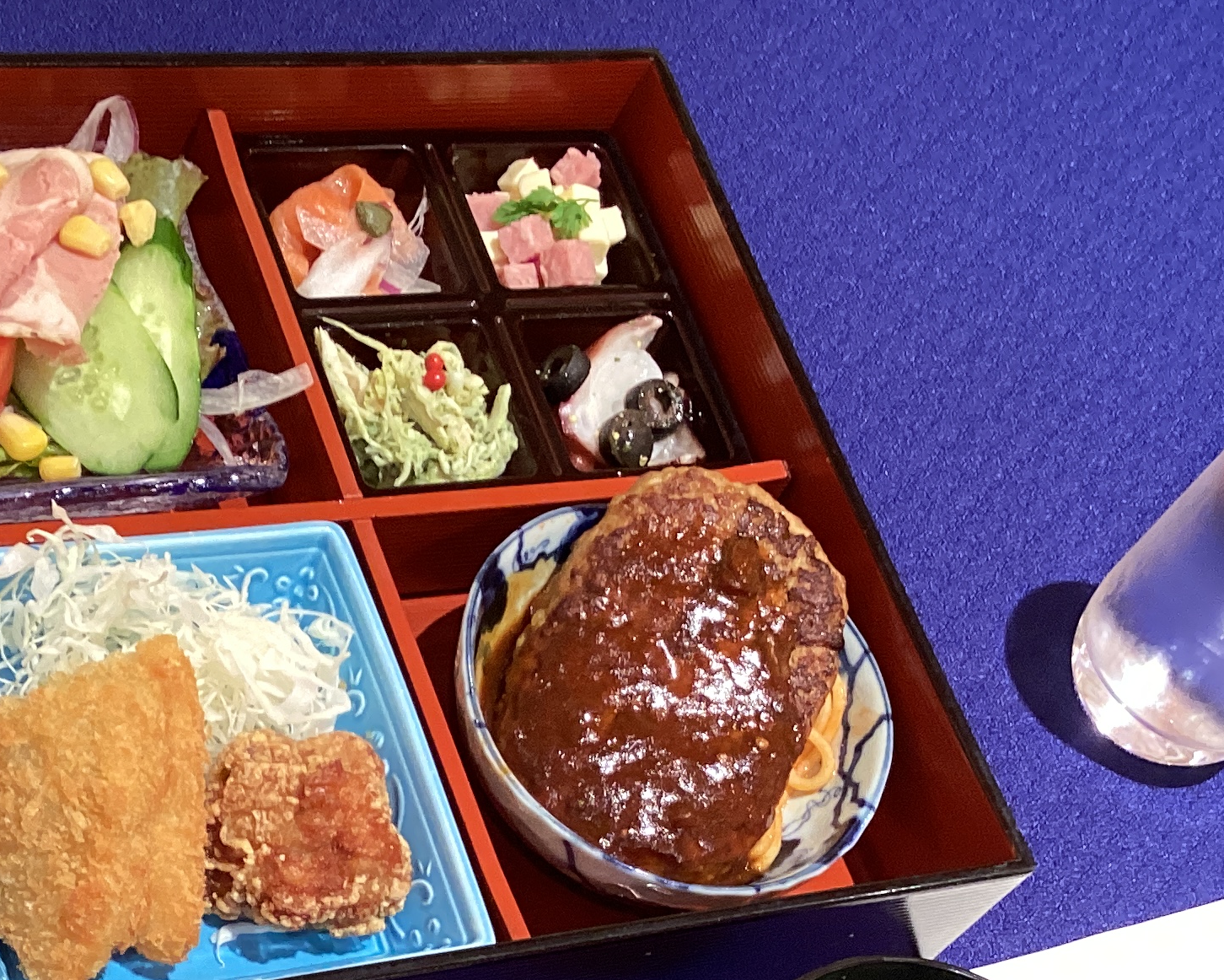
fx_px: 2464
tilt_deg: -58.1
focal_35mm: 68
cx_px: 352
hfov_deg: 27.6
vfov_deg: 21.6
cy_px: 1015
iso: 125
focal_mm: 3.3
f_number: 2.4
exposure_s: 1/50
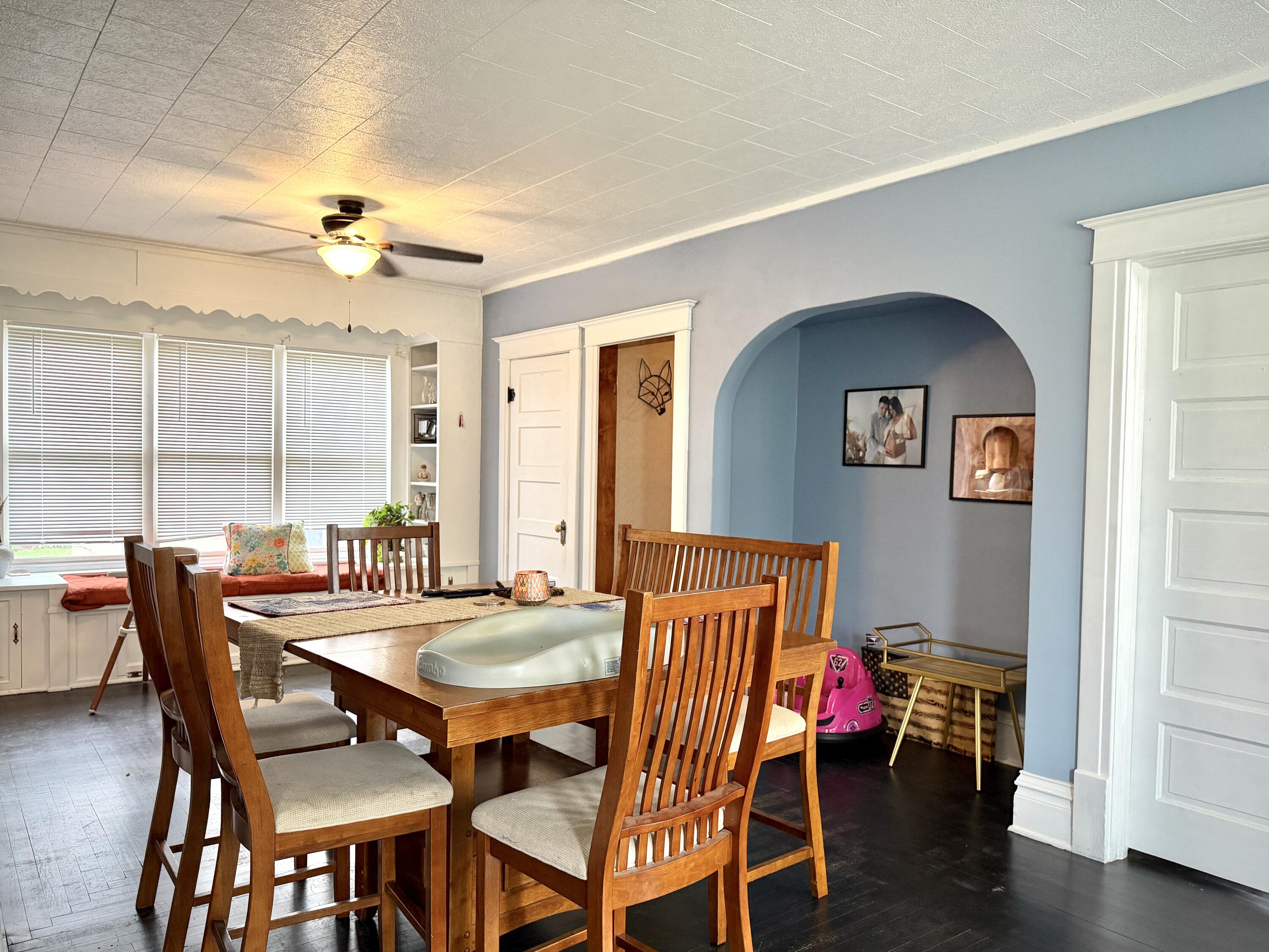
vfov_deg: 56.8
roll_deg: -0.7
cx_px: 634
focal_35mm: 24
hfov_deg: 71.6
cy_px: 476
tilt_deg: -1.9
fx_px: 880
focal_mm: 6.76
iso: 320
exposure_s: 1/60
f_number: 1.78
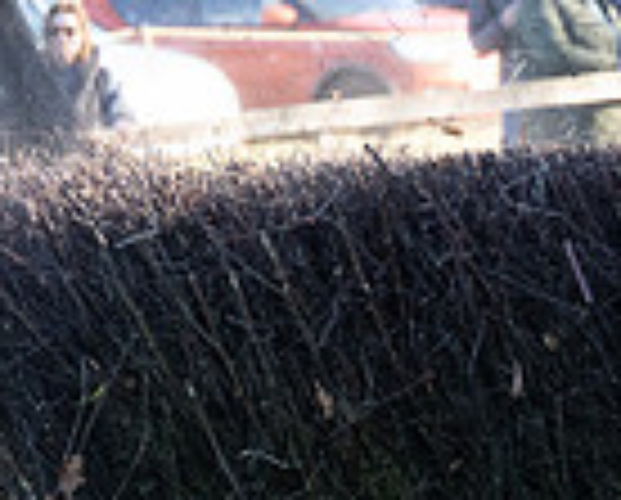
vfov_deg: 3.6
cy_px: 184
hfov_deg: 4.4
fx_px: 7957
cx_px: -928
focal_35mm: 432
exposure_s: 1/1250
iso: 800
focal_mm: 70
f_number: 2.8
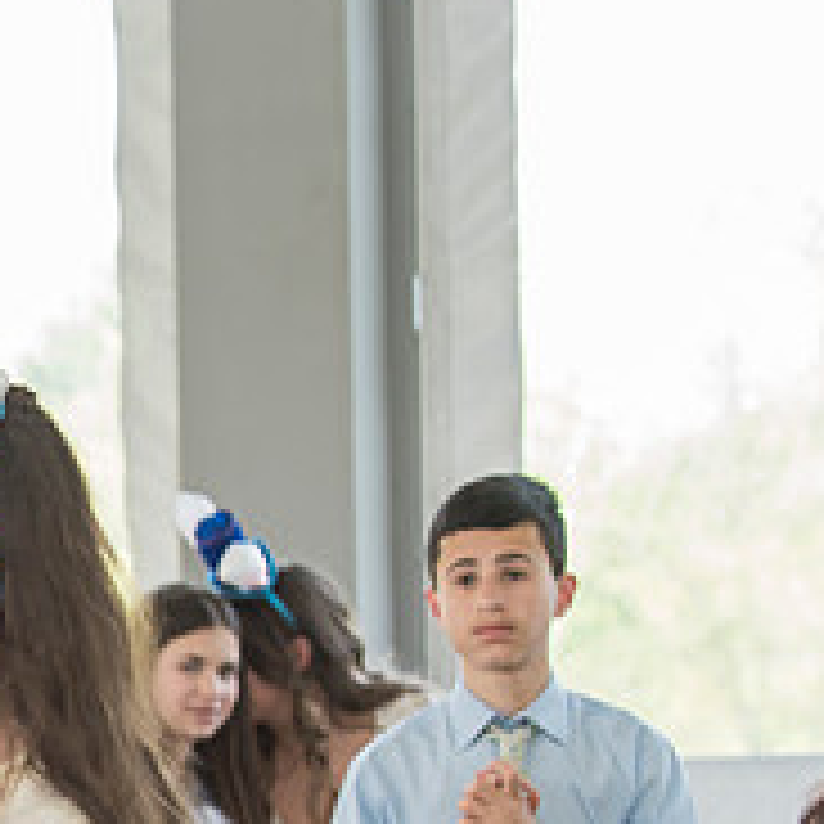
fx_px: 5359
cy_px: 758
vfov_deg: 8.8
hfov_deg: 8.6
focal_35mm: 199
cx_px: -350
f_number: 4
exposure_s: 1/200
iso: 640
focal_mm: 70
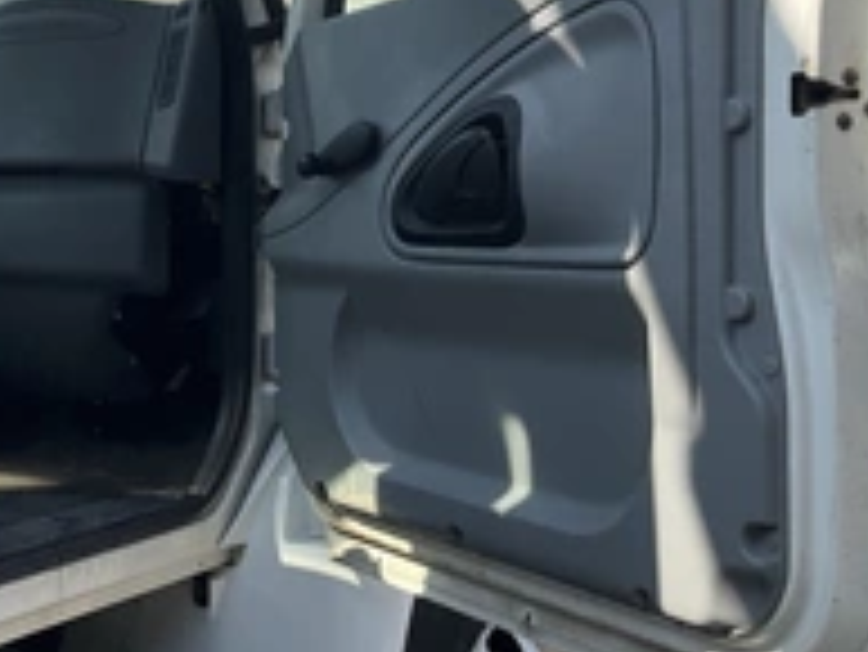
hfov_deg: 30.6
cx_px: 76
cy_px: 180
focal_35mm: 60
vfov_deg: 24.2
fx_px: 1505
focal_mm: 3
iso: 25
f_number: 1.8
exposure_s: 1/855
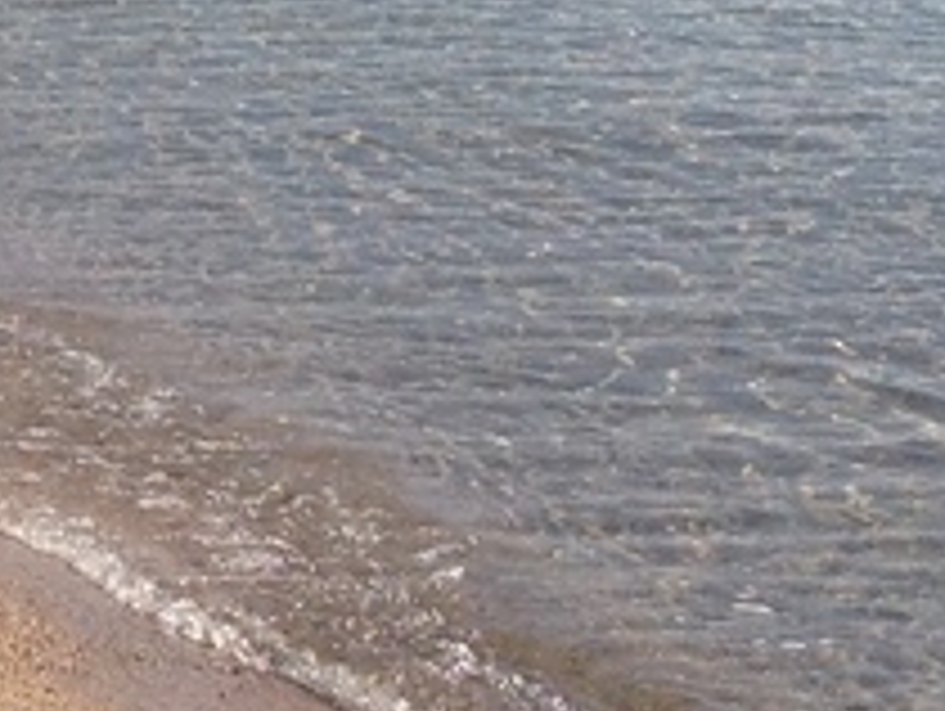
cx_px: -590
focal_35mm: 200
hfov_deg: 9.5
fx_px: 5466
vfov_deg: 7.2
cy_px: -585
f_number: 2.4
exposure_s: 1/2404
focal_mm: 4.28
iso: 64
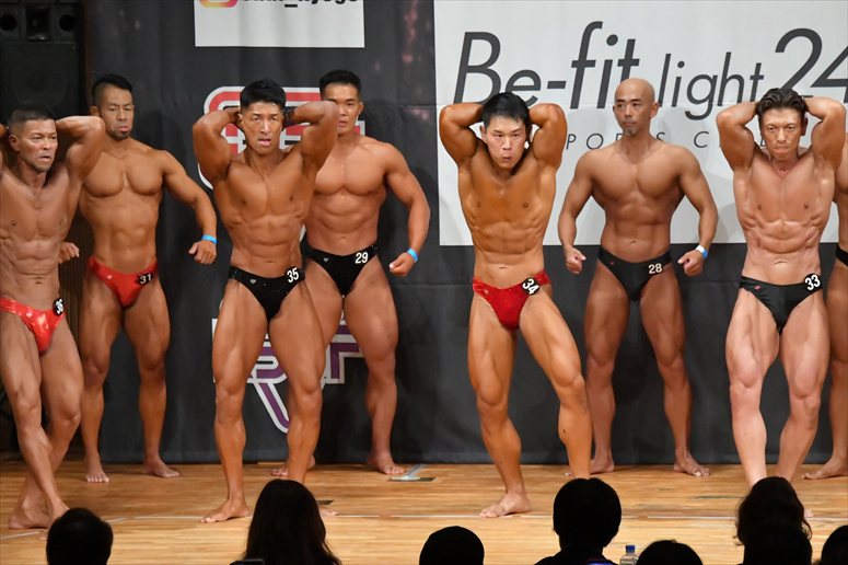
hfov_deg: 8.1
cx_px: 424
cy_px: 282
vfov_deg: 5.4
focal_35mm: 255
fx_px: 6004
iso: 11400
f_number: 5.6
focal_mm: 170
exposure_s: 1/400
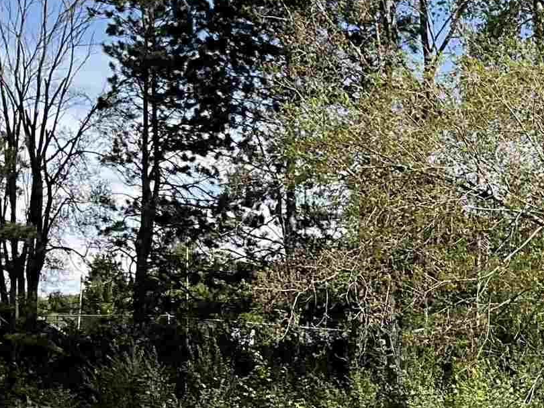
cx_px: 725
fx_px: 1728
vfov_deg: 13.2
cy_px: 442
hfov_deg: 16.8
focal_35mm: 110
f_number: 1.8
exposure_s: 1/1377
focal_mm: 3
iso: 16
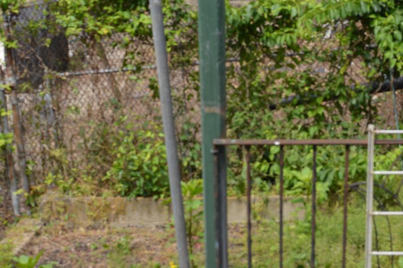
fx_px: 760
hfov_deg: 29.3
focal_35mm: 68
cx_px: 294
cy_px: 163
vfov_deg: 19.9
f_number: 6.3
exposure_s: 1/160
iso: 100
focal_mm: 18
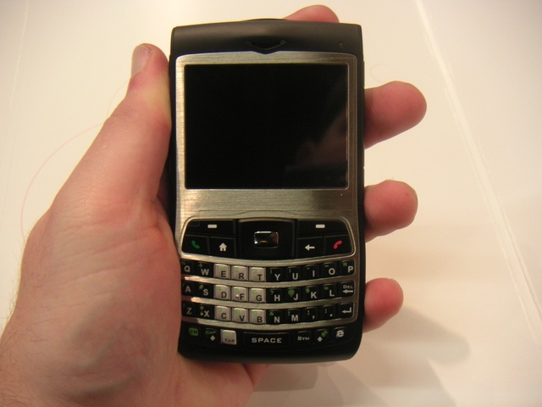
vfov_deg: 31.5
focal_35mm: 46
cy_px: 204
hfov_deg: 41.2
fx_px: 720
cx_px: 271
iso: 100
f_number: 2.9
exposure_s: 1/20
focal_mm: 7.2
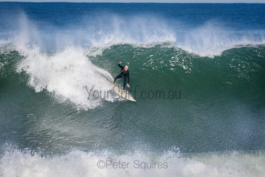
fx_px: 4086
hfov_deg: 3.7
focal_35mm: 555
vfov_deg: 2.5
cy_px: 88
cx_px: 132
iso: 320
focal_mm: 370
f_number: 5.6
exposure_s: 1/2000
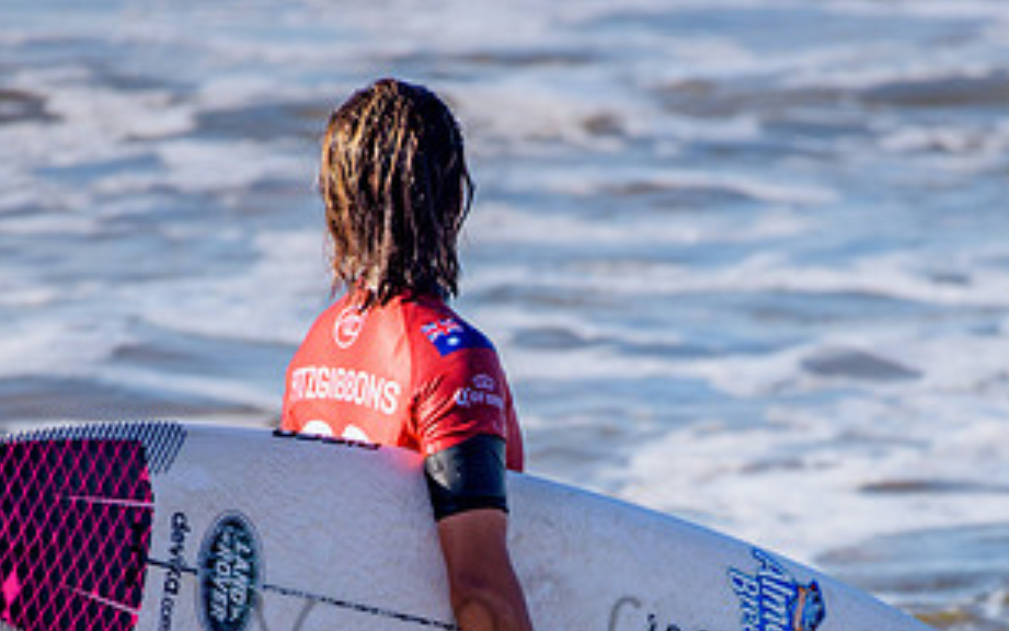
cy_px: 619
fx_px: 26458
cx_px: 592
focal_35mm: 962
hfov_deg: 2.2
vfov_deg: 1.4
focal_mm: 500
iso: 280
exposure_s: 1/1600
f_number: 5.6
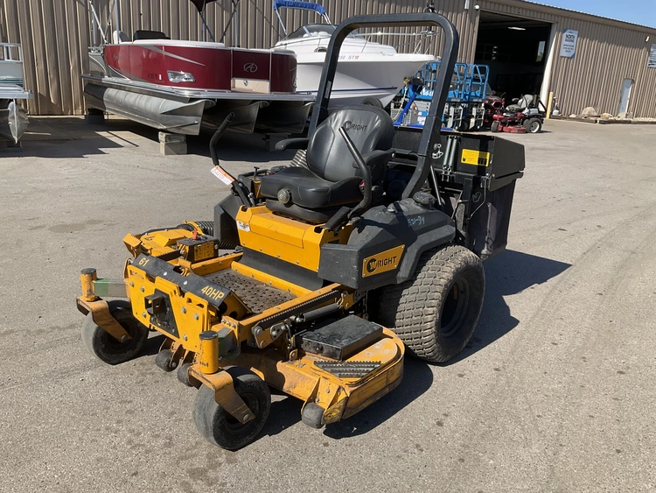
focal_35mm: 29
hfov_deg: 61.6
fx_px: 550
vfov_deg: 48.3
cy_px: 246
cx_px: 328
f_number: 1.8
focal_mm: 3
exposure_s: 1/1730
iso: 25
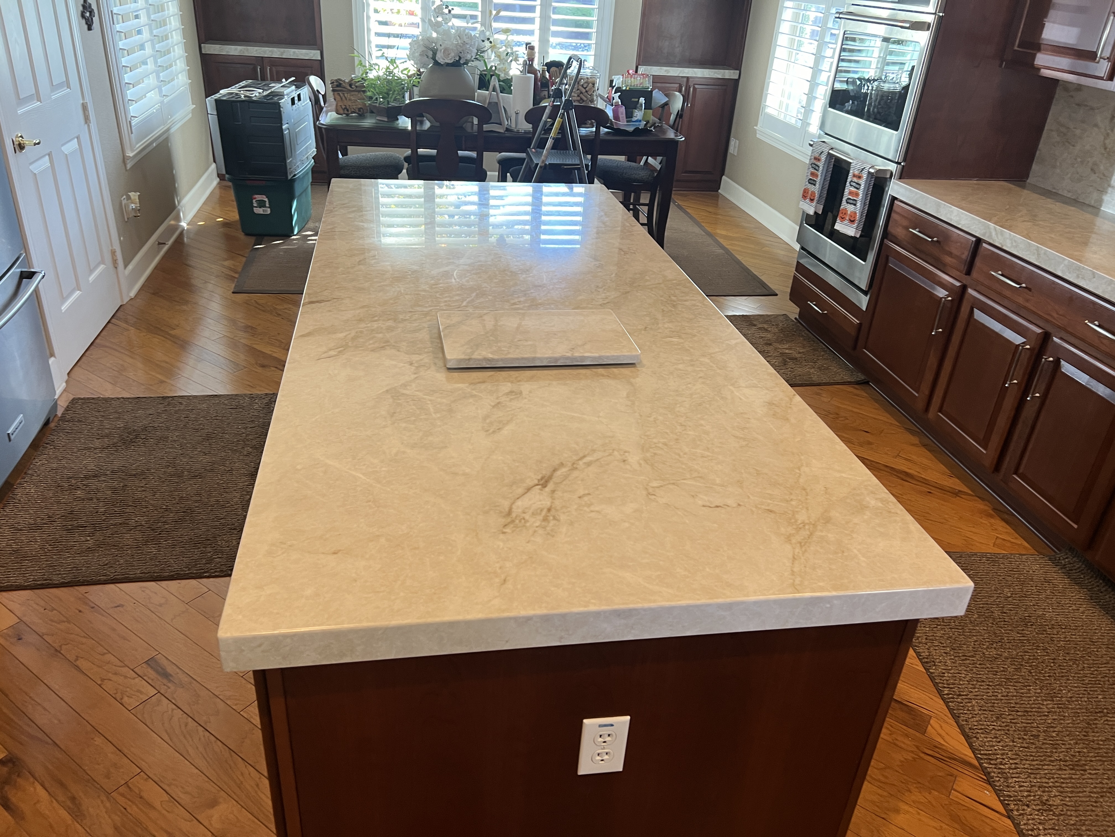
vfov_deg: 53.1
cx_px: 558
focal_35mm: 26
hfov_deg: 67.3
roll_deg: -2.2
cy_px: 418
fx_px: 837
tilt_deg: -29.6
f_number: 1.5
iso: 100
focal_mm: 5.7
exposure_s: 1/60
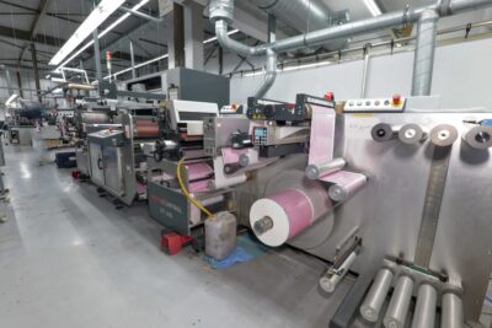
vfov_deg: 73.8
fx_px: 219
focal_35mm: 16
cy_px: 164
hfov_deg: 96.7
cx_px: 246
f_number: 7.1
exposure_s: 1/40
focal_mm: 16
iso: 800
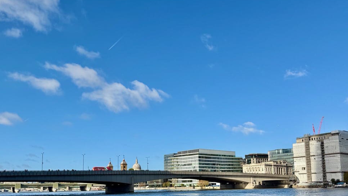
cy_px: 130
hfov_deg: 69.8
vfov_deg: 42.4
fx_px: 249
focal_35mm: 27
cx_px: 169
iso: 80
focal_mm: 6.76
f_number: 1.78
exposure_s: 1/4950
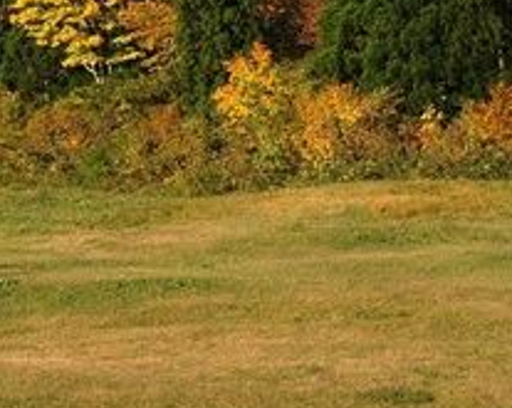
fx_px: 2268
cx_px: 135
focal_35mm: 150
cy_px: -237
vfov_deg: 9.9
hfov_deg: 12.8
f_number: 8
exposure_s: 1/160
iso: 200
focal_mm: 27
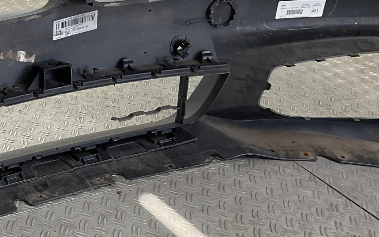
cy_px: 173
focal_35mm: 75
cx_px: -83
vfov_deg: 17.3
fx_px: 775
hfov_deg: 24.7
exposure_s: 1/100
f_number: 1.8
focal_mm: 3
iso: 25
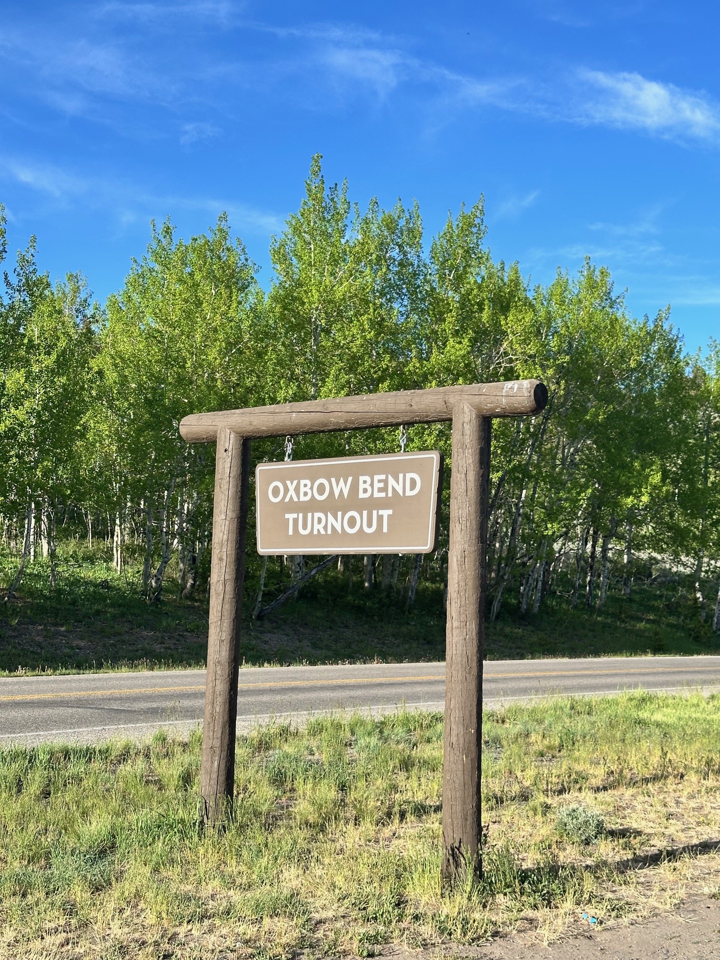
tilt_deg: +4.9
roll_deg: -3.2
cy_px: 480
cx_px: 360
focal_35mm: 48
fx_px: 1331
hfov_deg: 30.3
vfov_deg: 39.7
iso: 64
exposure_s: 1/1916
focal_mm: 6.86
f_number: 1.78
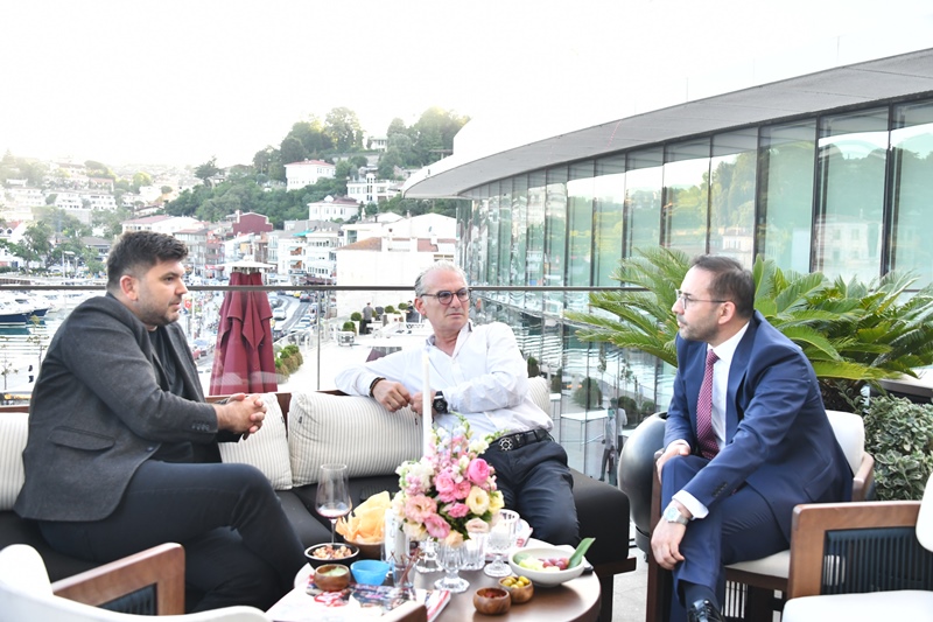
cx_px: 466
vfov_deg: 36.9
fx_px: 933
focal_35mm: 36
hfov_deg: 53.1
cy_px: 311
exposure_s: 1/200
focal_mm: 36
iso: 1250
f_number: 5
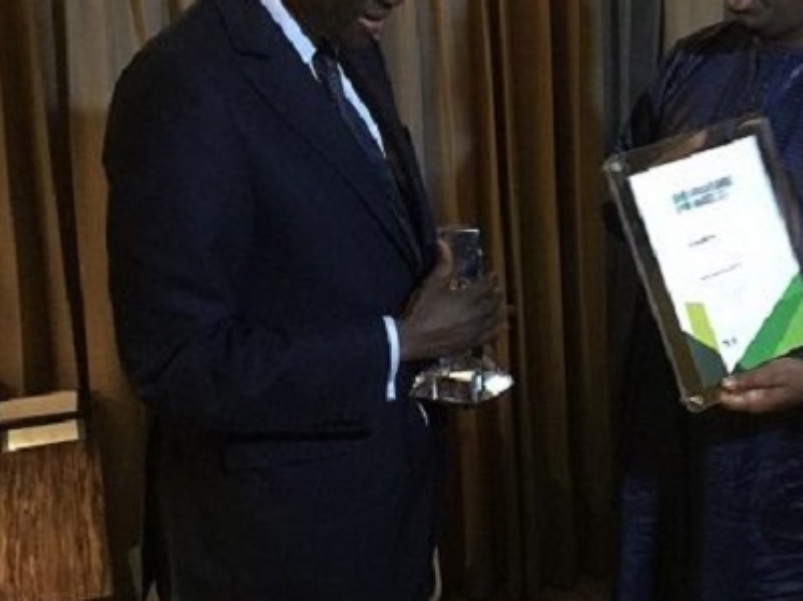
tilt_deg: -14.7
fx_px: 1252
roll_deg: +0.5
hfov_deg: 35.1
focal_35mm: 54
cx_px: 565
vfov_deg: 27.0
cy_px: 255
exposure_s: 1/15
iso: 320
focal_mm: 3.3
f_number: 2.4
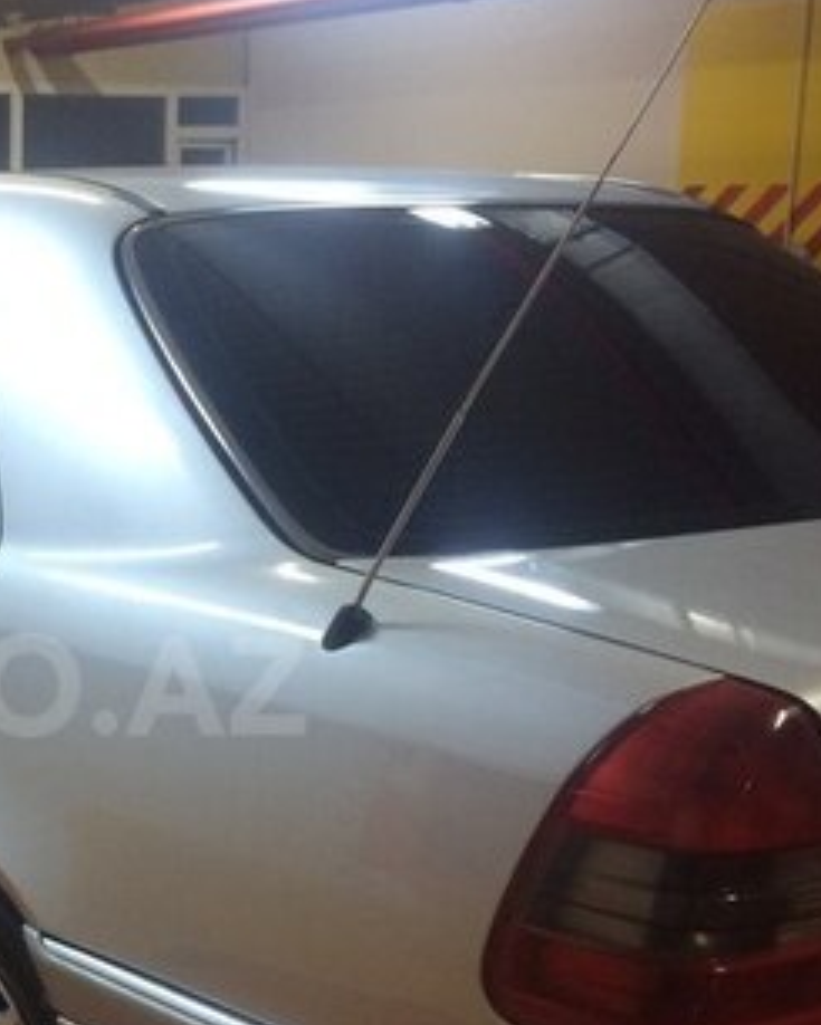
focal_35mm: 61
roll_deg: +0.5
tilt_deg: -15.2
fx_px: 1852
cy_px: 685
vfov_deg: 30.7
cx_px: -37
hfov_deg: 23.7
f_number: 2.2
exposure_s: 1/33
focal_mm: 4.15
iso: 125
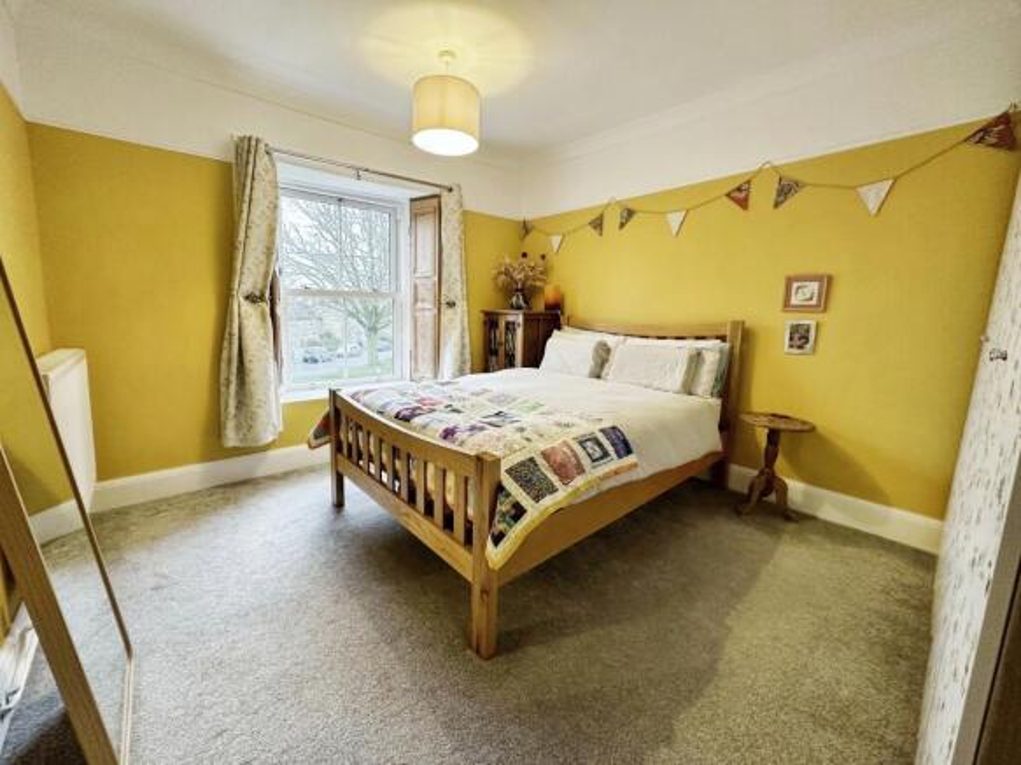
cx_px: 510
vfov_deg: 85.7
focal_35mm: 14
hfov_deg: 102.1
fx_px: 413
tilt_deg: -7.9
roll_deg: -0.3
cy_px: 382
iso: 250
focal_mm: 2.22
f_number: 2.2
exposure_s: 1/50
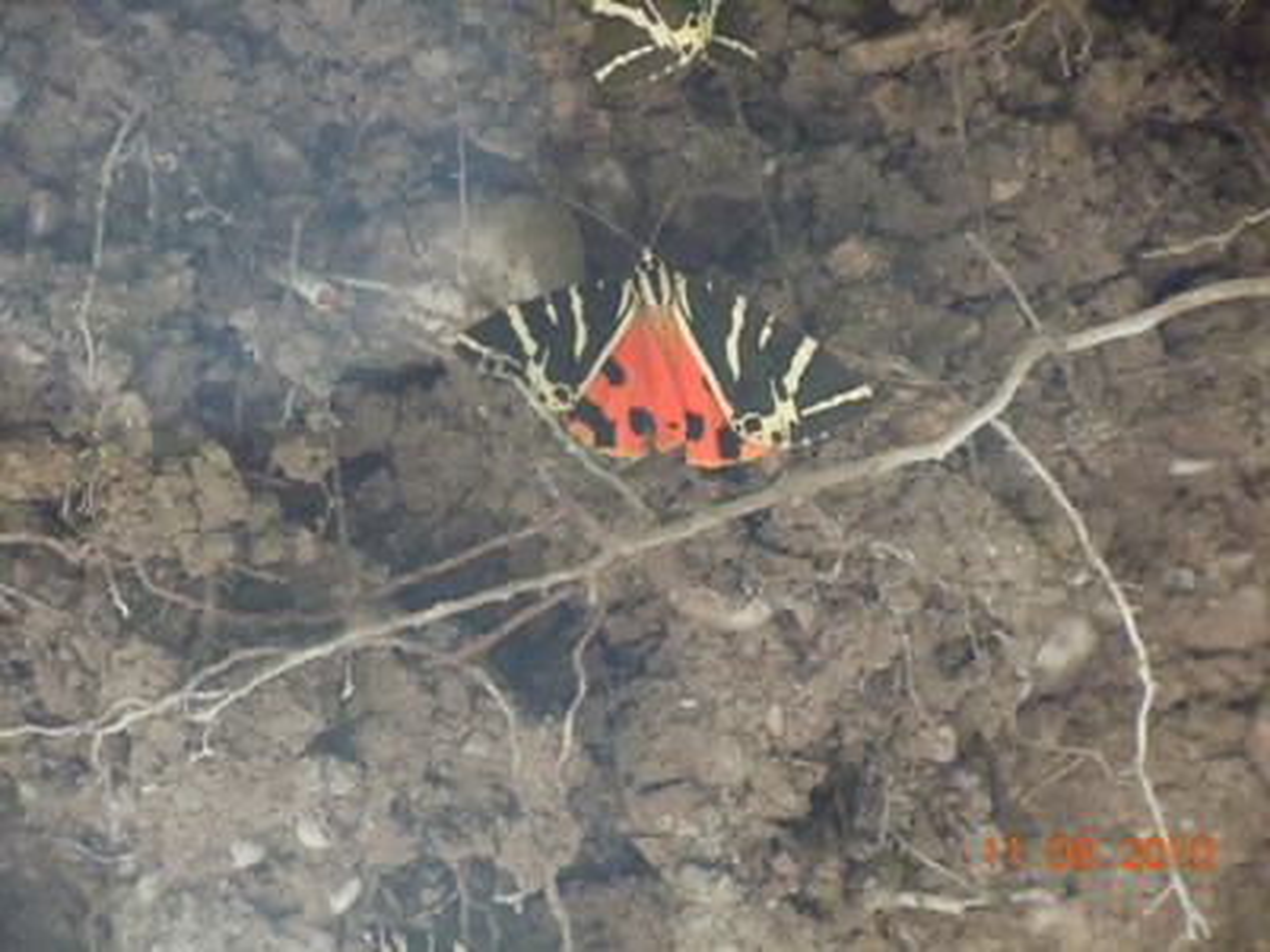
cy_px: 476
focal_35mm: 300
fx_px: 11006
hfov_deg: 6.6
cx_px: 635
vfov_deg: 5.0
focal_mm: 54
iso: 1600
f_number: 5.6
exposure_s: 1/200
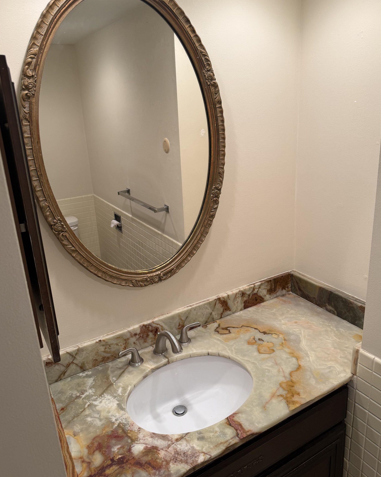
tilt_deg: -16.1
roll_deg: +3.4
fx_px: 366
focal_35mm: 26
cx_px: 193
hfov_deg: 54.9
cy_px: 227
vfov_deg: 66.0
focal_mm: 6.76
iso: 100
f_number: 1.78
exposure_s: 1/120
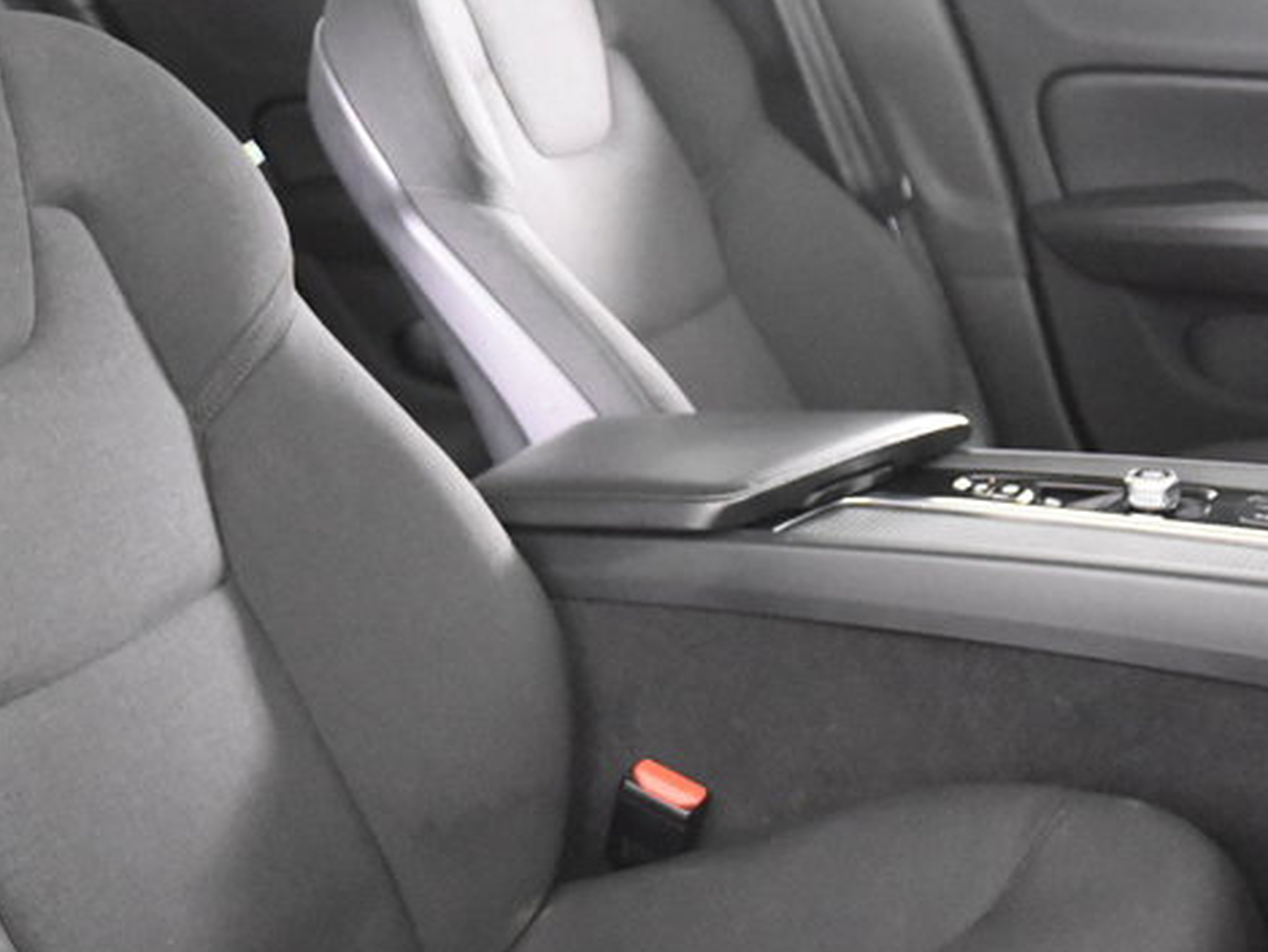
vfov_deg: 23.3
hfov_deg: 30.7
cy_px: 483
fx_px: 2308
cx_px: 554
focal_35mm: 63
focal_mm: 20
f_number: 2.8
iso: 9000
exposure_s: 1/30
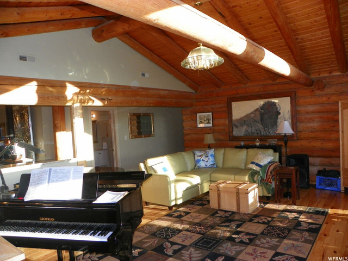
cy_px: 130
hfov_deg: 67.3
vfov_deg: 53.1
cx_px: 174
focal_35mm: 26
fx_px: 261
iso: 64
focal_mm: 4.6
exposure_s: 1/80
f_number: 2.8
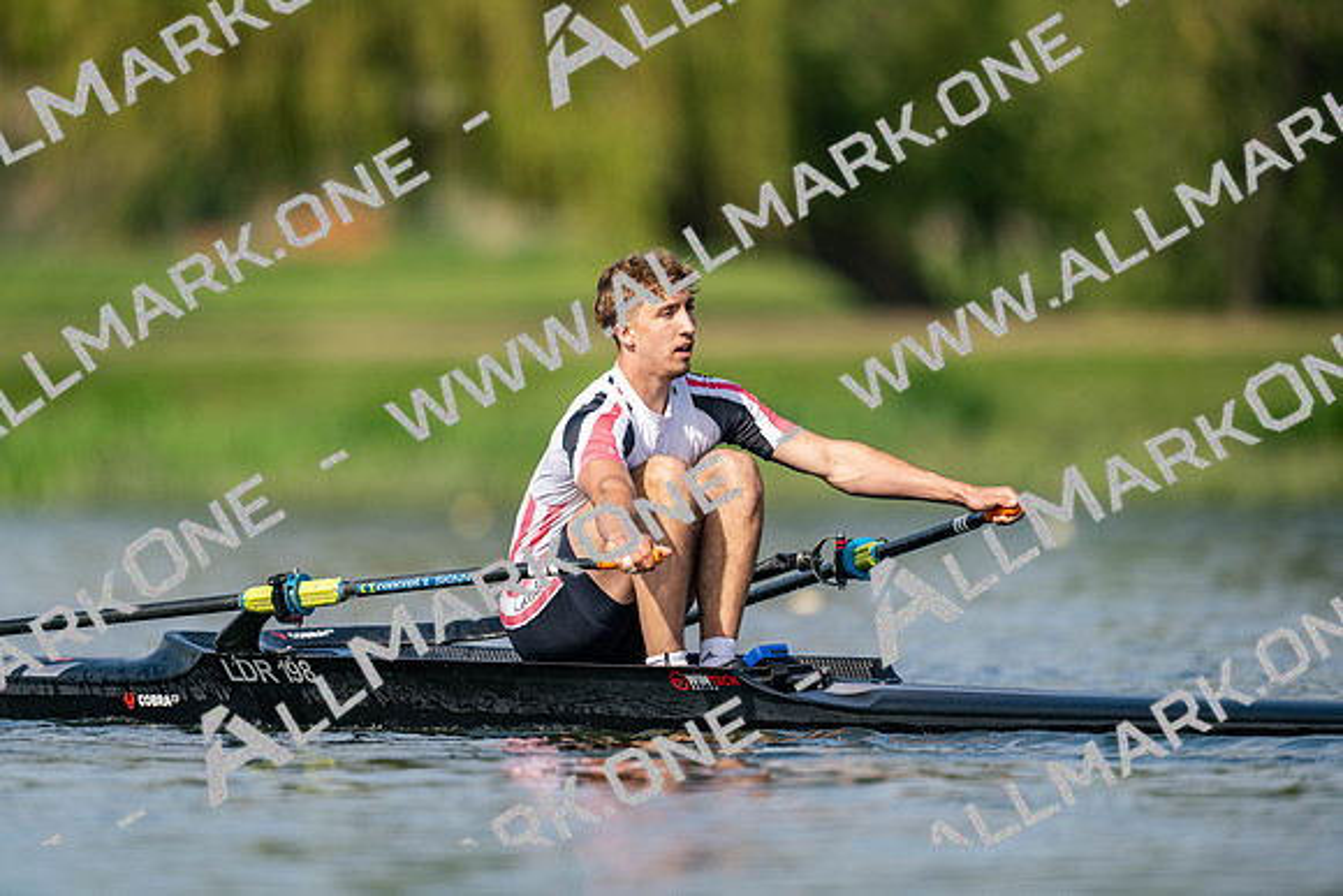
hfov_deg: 3.4
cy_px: 448
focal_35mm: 600
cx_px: 672
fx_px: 22388
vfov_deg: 2.3
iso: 280
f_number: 4
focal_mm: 600
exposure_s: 1/2500
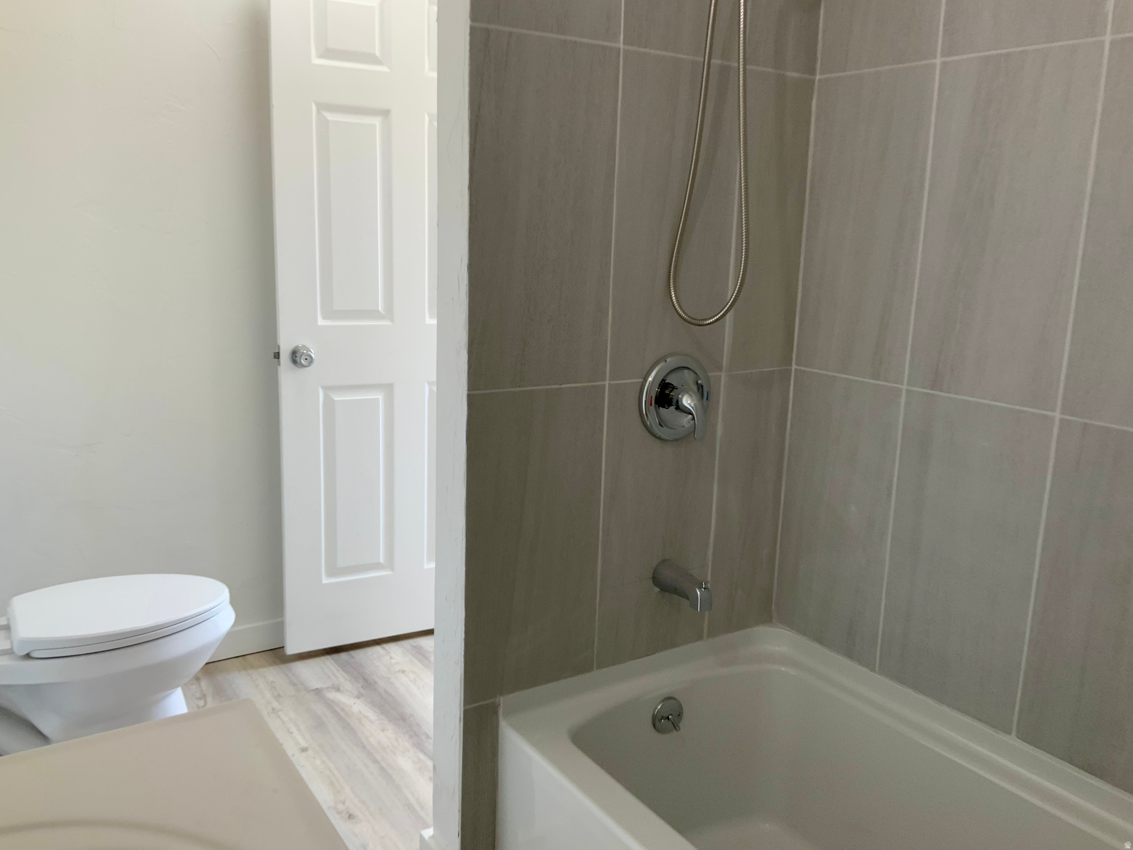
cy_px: 425
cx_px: 566
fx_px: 949
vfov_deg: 48.2
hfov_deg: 61.7
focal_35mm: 29
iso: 50
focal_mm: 3
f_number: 1.8
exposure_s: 1/120
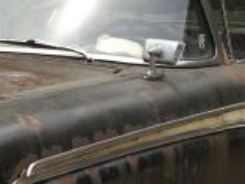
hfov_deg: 11.9
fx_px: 1162
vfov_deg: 9.0
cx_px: -19
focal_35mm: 164
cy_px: 144
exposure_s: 1/250
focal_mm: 28
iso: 125
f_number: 5.6
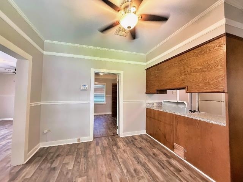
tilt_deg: +2.8
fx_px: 98
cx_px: 122
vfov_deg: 85.7
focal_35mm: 14
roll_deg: -0.6
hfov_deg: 102.1
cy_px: 91
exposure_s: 1/60
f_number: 2.2
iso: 640
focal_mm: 2.22
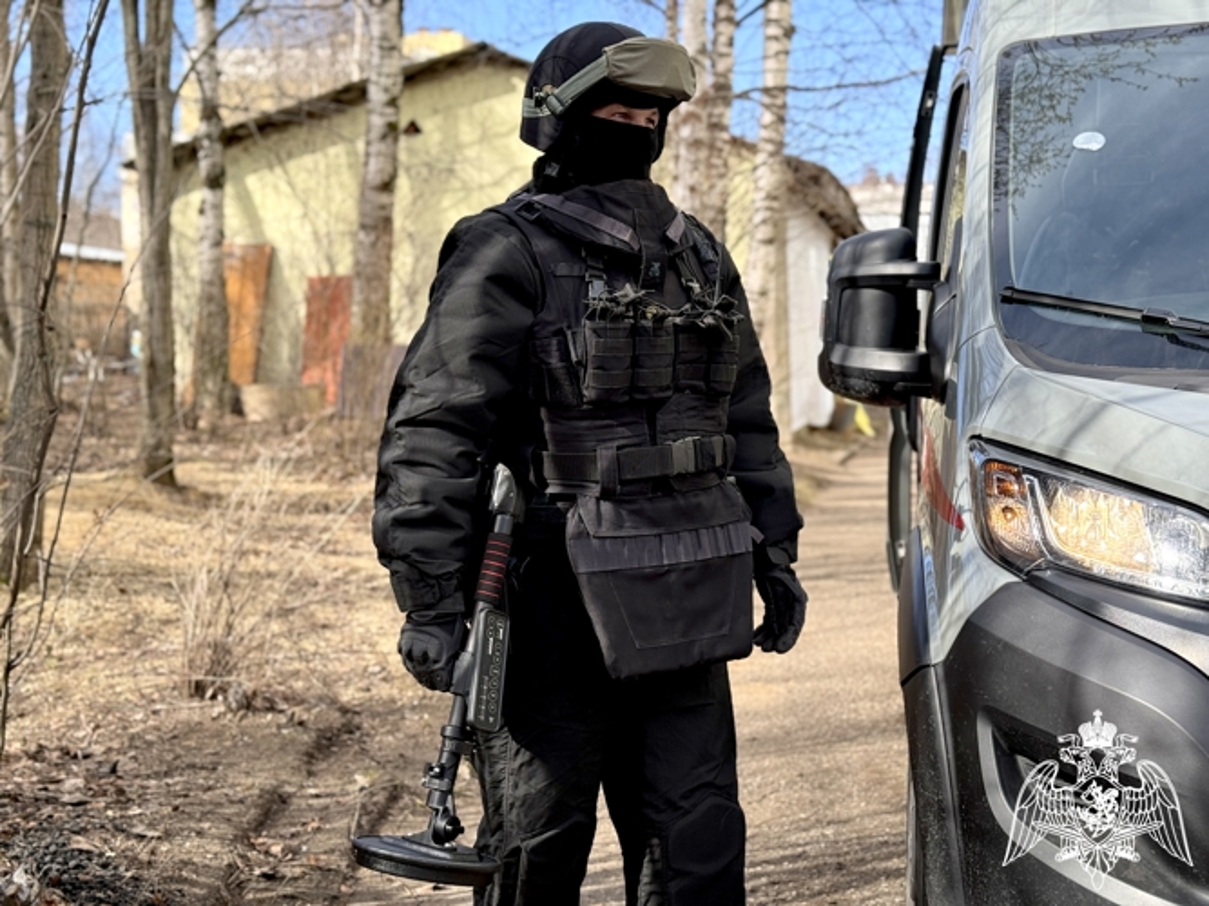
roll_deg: -0.3
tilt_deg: -1.3
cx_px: 604
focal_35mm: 48
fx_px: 1676
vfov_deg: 30.3
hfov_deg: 39.7
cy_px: 453
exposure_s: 1/802
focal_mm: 6.76
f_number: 1.78
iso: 64
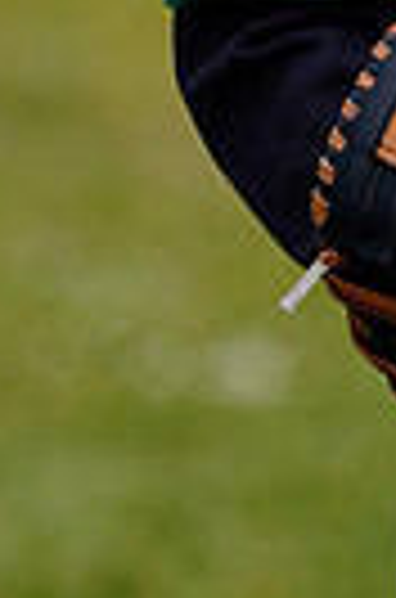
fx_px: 12124
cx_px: 745
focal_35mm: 731
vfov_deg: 2.8
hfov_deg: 1.9
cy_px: -535
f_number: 4.5
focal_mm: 167
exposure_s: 1/320
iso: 50
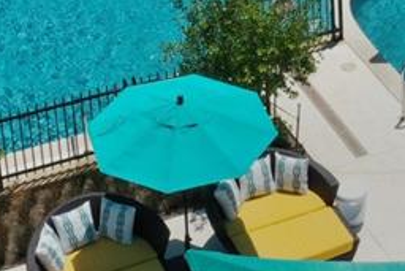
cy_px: -71
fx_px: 1261
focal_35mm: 112
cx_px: 410
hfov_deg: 17.8
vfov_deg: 11.9
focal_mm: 10.26
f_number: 11
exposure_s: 1/160
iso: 100
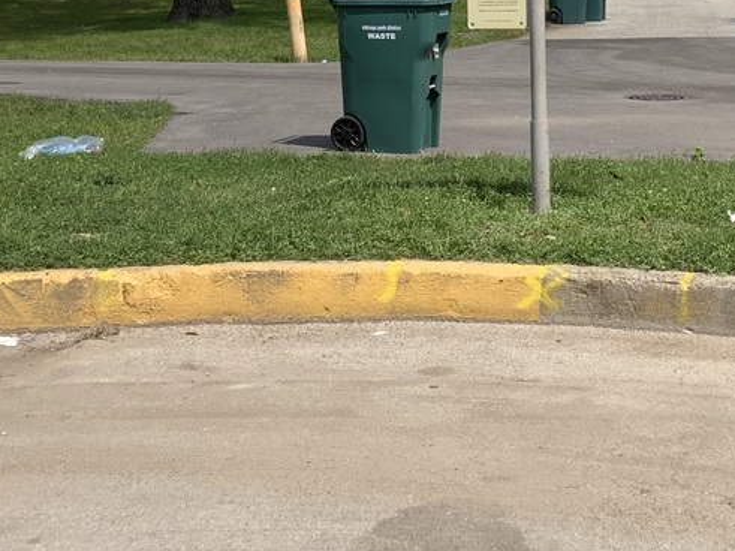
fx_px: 1804
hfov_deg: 23.0
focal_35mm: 85
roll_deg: +0.1
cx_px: 419
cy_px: -87
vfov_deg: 16.7
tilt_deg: -1.1
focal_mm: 3
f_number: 1.8
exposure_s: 1/1342
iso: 16
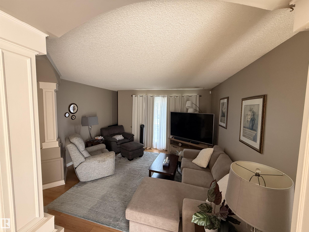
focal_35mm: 14
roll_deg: -1.5
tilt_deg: -3.9
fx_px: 125
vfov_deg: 85.7
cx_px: 154
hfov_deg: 102.1
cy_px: 116
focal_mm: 2.22
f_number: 2.2
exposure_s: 1/99
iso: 250
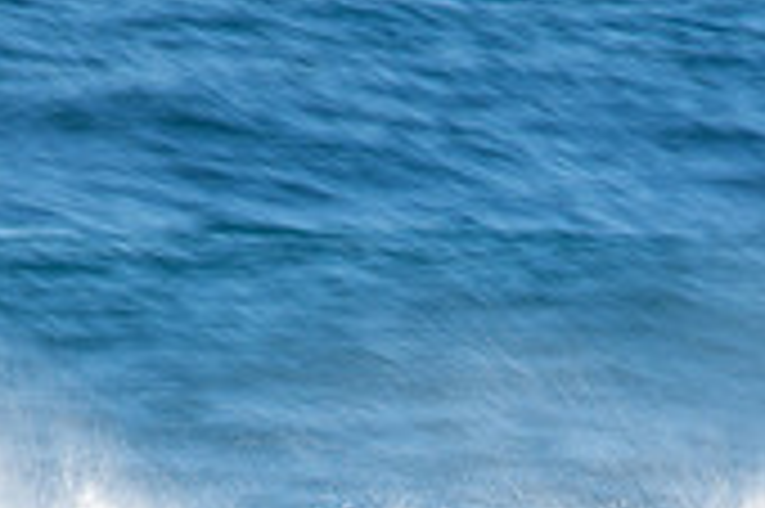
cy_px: 811
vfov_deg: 0.5
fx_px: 54410
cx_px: 315
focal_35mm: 2563
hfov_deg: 0.8
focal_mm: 500
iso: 100
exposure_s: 1/25
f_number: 18
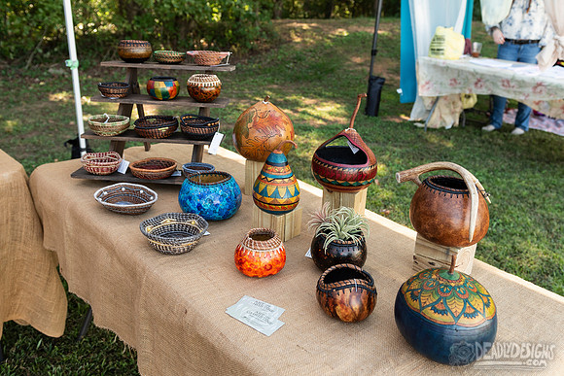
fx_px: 532
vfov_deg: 38.9
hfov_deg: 55.9
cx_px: 279
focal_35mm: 34
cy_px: 168
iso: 200
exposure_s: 1/160
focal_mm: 29
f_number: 4.5
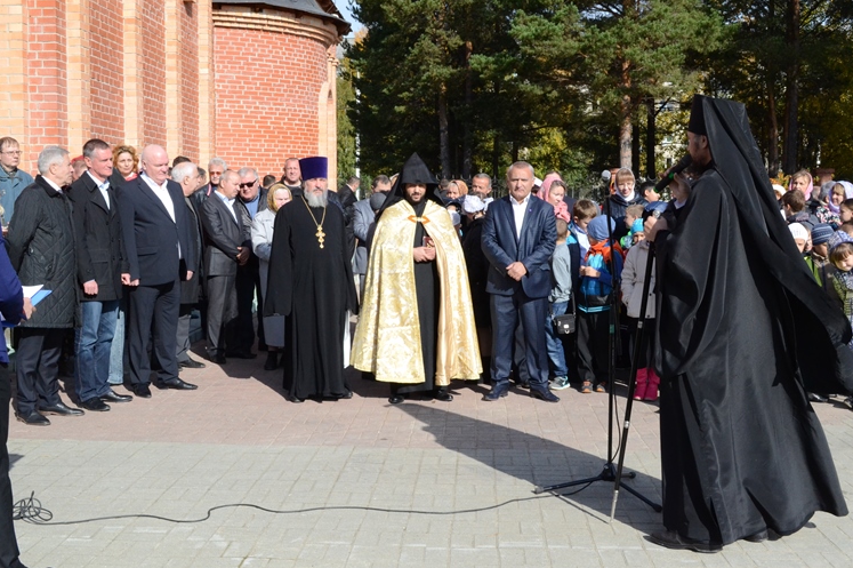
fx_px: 1066
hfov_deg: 43.6
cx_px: 425
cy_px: 270
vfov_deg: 29.8
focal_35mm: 45
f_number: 13
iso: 1600
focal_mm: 28
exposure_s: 1/1000
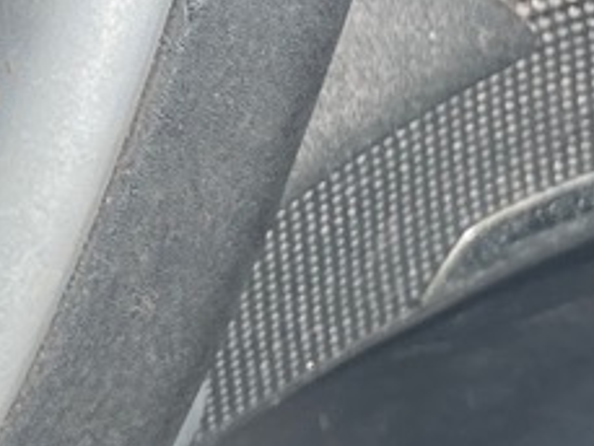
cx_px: -415
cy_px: -39
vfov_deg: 7.2
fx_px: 3502
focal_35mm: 204
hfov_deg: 9.3
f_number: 1.6
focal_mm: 4.2
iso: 32
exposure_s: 1/1082
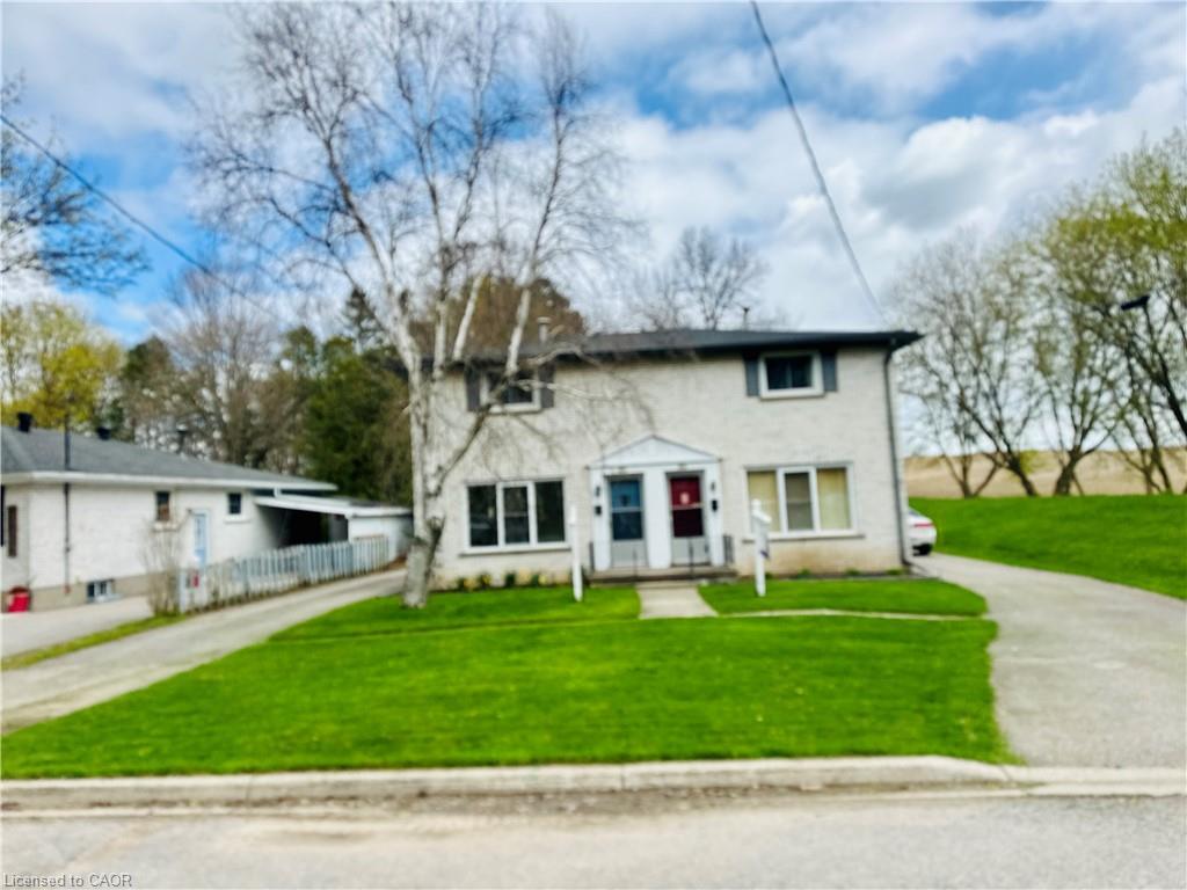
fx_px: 823
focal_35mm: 24
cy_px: 445
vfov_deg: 56.8
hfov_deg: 71.6
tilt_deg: +5.1
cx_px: 594
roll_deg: +2.7
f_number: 1.78
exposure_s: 1/4608
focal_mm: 6.76
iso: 80
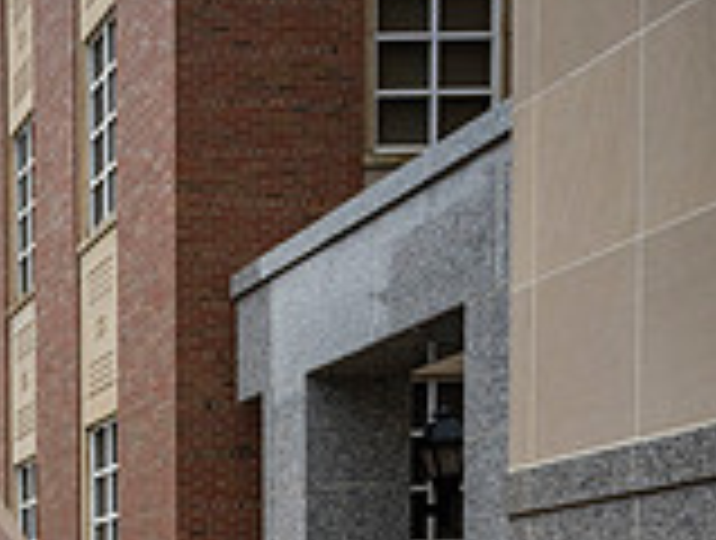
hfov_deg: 19.6
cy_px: 803
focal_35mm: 84
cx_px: -410
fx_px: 1741
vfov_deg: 16.2
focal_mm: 24
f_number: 4
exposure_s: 1/1600
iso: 500
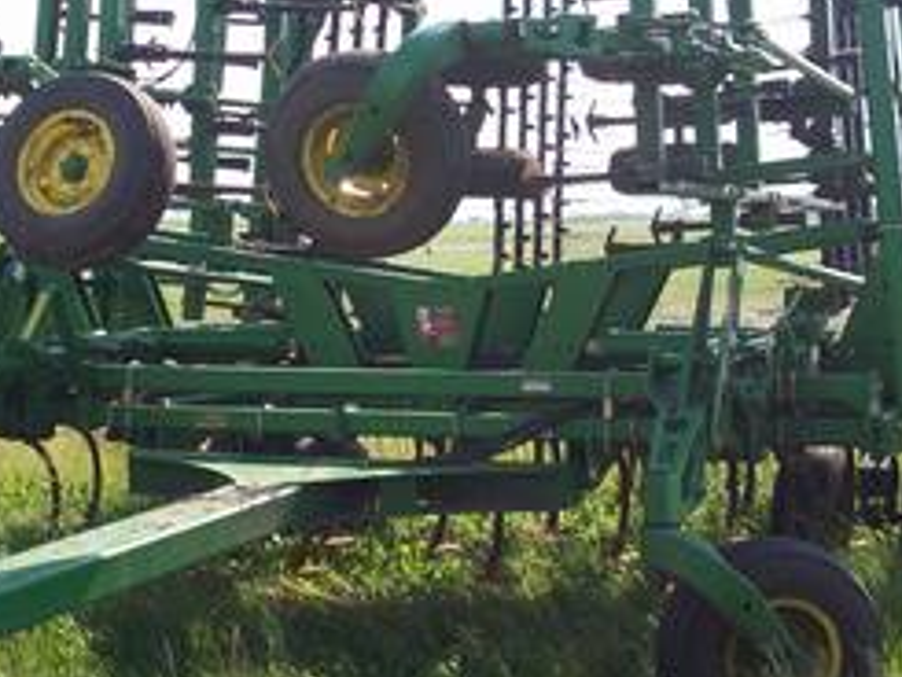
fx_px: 2138
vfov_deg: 17.9
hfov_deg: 23.8
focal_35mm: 82
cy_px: 202
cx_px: 383
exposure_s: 1/696
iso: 80
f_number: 2.8
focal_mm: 6.2
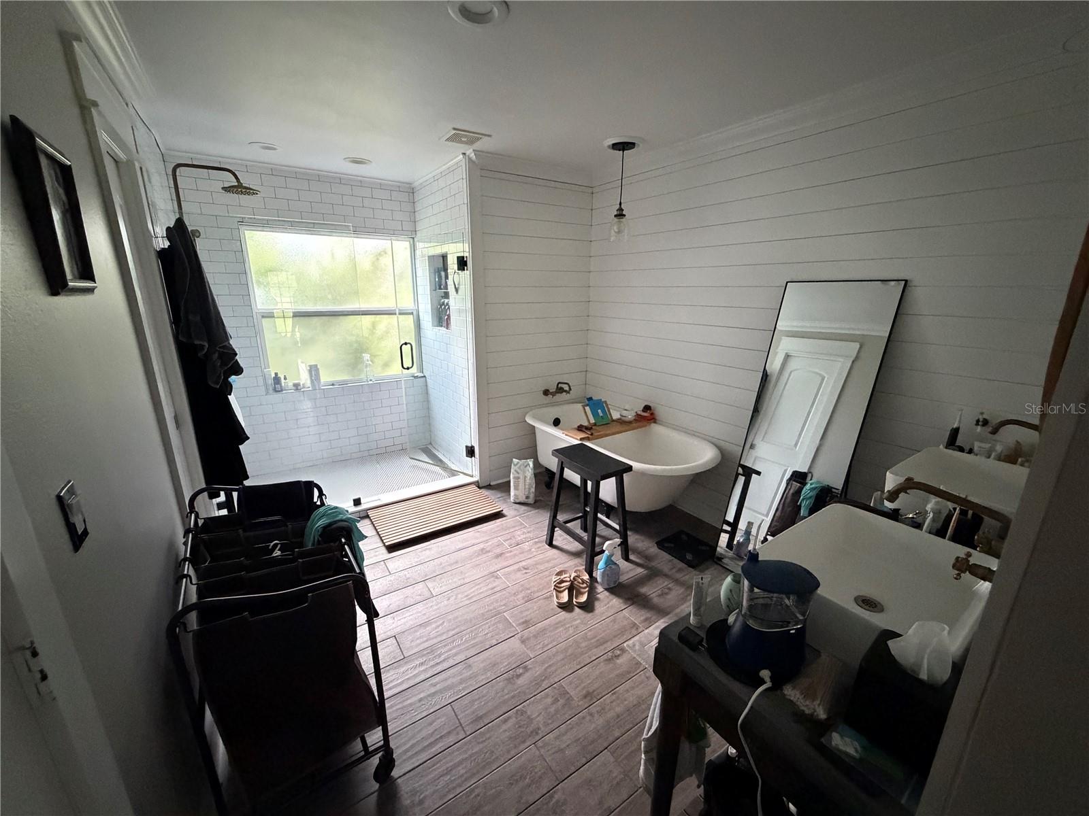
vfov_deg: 85.7
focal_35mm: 14
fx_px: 440
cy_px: 408
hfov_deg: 102.1
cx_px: 544
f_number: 2.2
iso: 1000
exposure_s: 1/60
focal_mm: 2.22
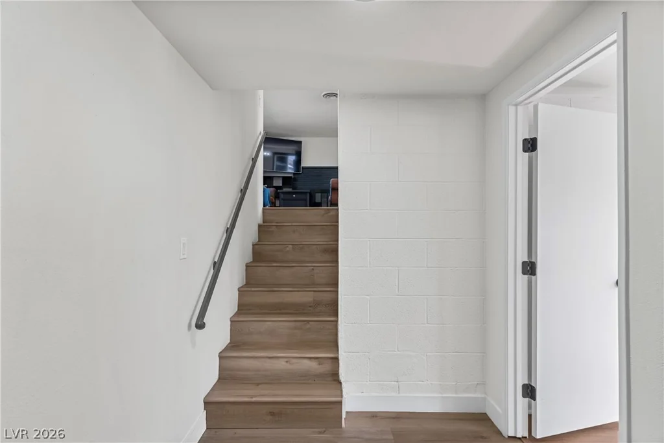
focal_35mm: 17
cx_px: 332
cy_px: 222
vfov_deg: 70.5
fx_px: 314
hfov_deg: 93.3
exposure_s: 1/500
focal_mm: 17
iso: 400
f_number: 8
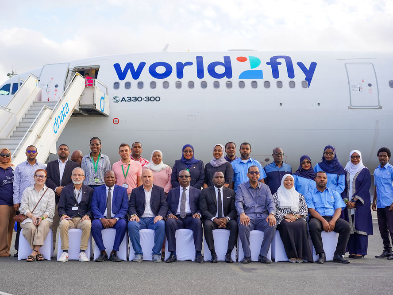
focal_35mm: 61
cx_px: 179
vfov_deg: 24.0
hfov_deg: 31.7
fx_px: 693
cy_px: 146
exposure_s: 1/200
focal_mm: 55
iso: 100
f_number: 4
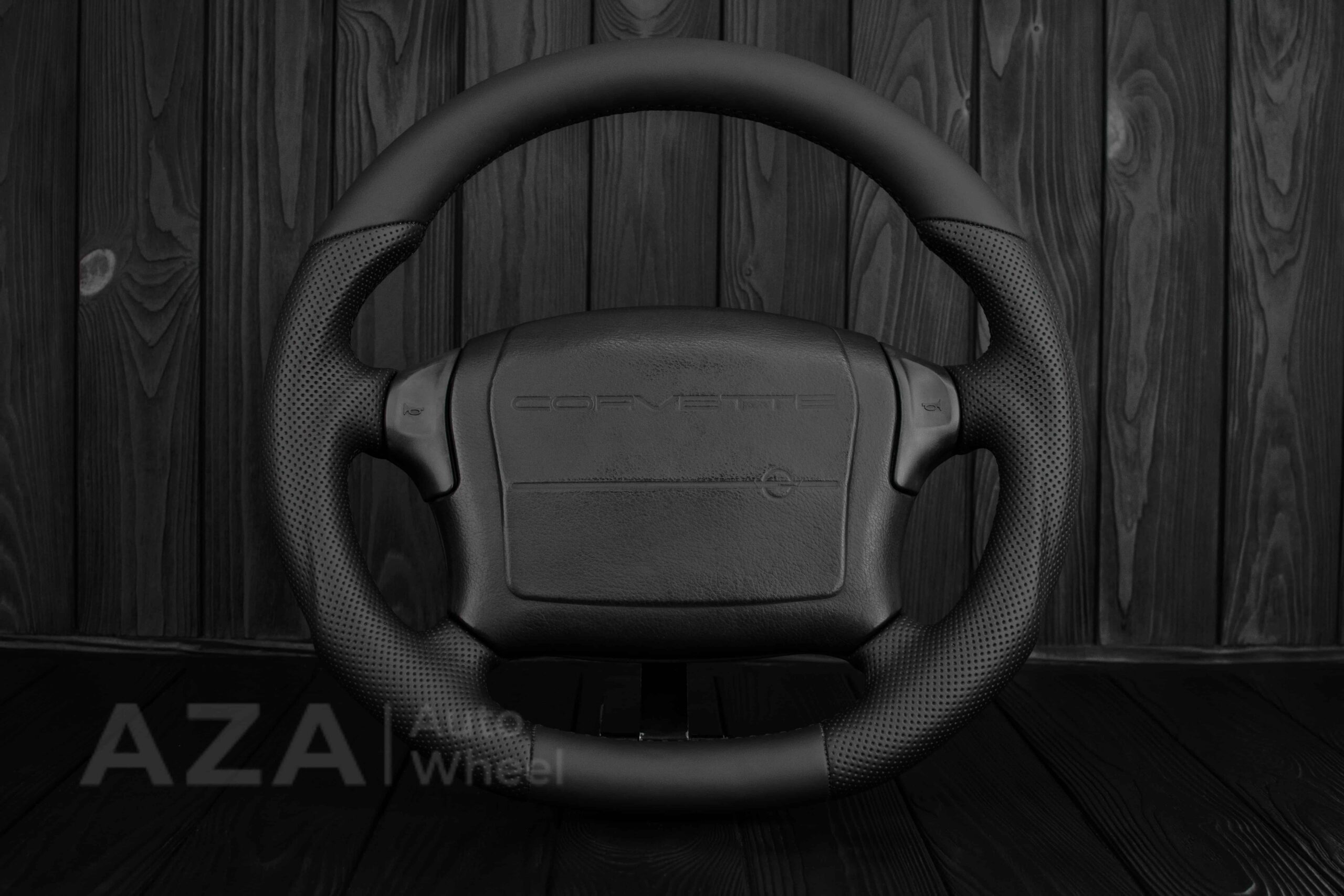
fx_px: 1960
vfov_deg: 25.8
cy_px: 448
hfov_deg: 37.8
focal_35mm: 52
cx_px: 672
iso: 500
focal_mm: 35
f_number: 6.3
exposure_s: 1/125
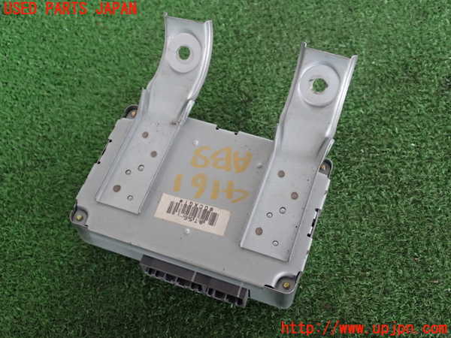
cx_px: 226
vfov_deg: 32.9
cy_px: 169
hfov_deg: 42.9
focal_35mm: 44
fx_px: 573
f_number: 2.9
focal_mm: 7.84
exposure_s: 1/40
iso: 320
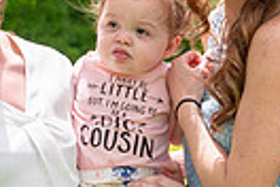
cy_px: 39
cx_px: 116
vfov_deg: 5.4
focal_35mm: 255
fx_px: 1983
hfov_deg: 8.1
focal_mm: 52
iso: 400
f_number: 5
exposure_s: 1/1600
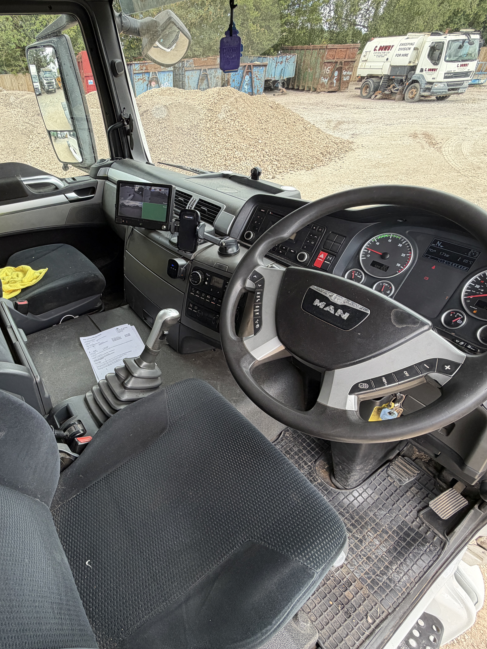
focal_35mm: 19
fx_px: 356
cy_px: 322
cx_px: 163
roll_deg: +4.3
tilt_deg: -34.9
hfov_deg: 66.8
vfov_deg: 84.7
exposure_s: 1/121
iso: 80
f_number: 2.2
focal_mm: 2.22
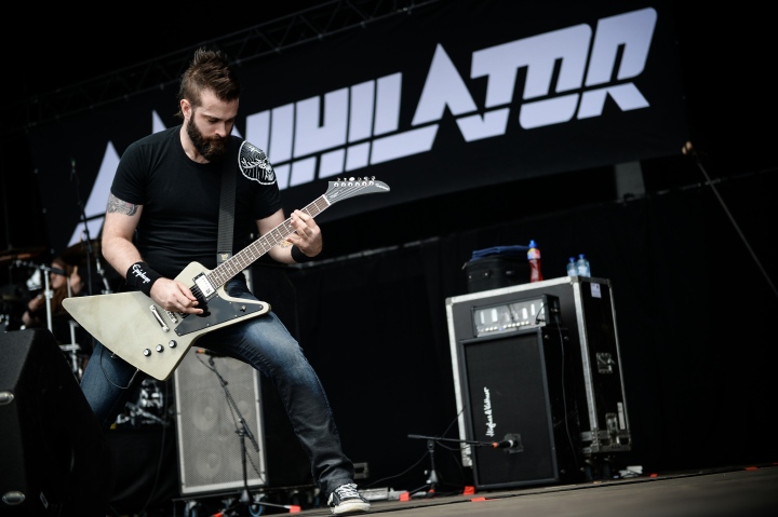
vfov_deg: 19.4
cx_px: 389
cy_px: 258
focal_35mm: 70
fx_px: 1512
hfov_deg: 28.9
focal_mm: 70
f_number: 2.8
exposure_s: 1/1250
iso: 200
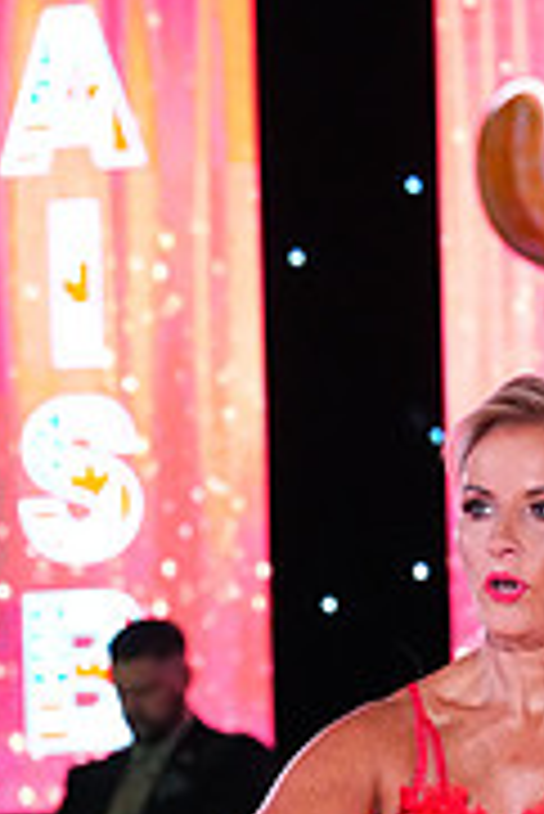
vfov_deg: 5.3
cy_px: 1142
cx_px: 254
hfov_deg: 3.5
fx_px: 8777
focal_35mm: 388
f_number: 5
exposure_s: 1/320
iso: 6400
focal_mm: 121
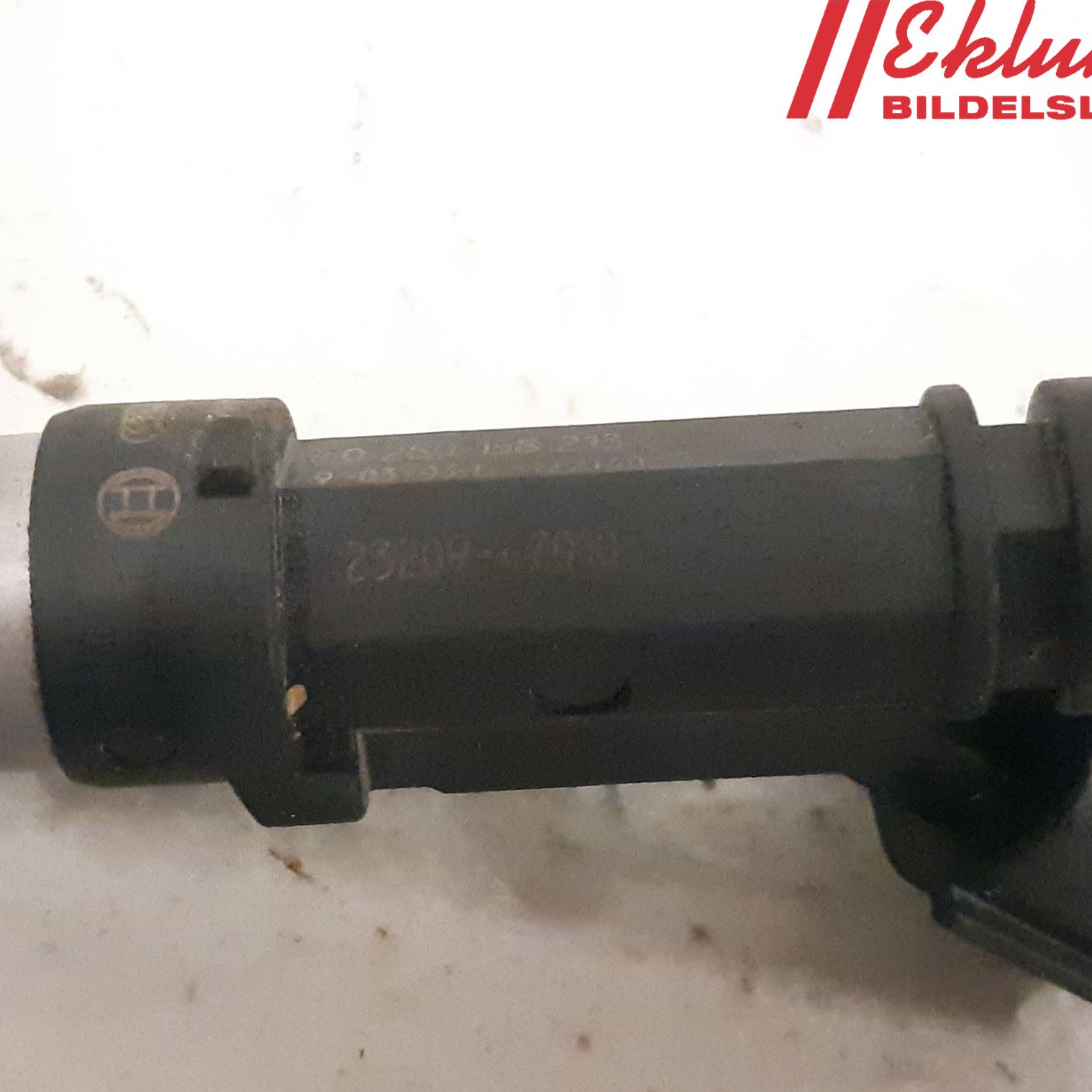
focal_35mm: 31
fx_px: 1106
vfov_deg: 52.5
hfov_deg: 52.4
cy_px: 550
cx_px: 491
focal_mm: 3.93
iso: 800
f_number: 1.7
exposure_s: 1/100
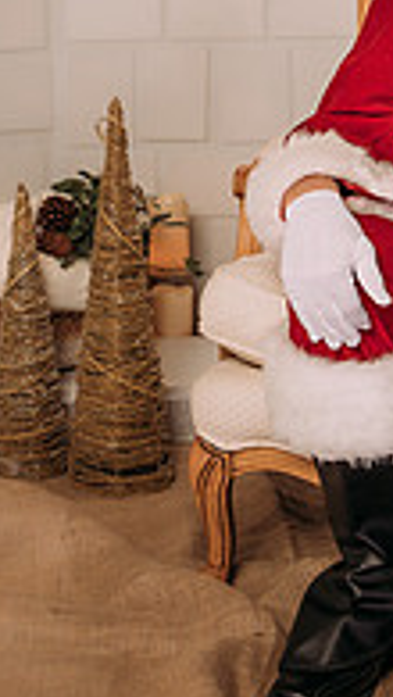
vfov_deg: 18.3
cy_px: 133
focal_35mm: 116
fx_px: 2144
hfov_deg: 10.5
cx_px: 248
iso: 100
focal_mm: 35
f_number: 5
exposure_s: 1/100
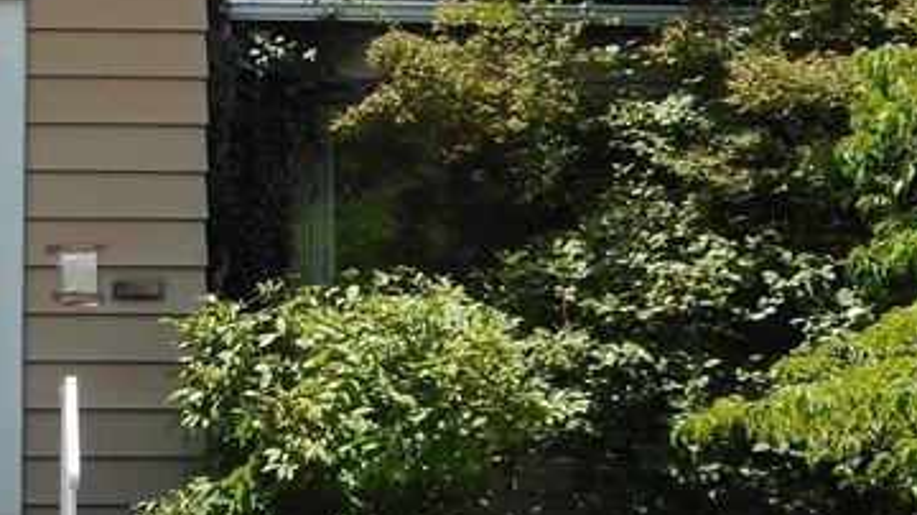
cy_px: 204
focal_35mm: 121
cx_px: 15
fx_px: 2940
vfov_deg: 10.0
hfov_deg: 17.3
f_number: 4.5
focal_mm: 6.9
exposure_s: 1/320
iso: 80
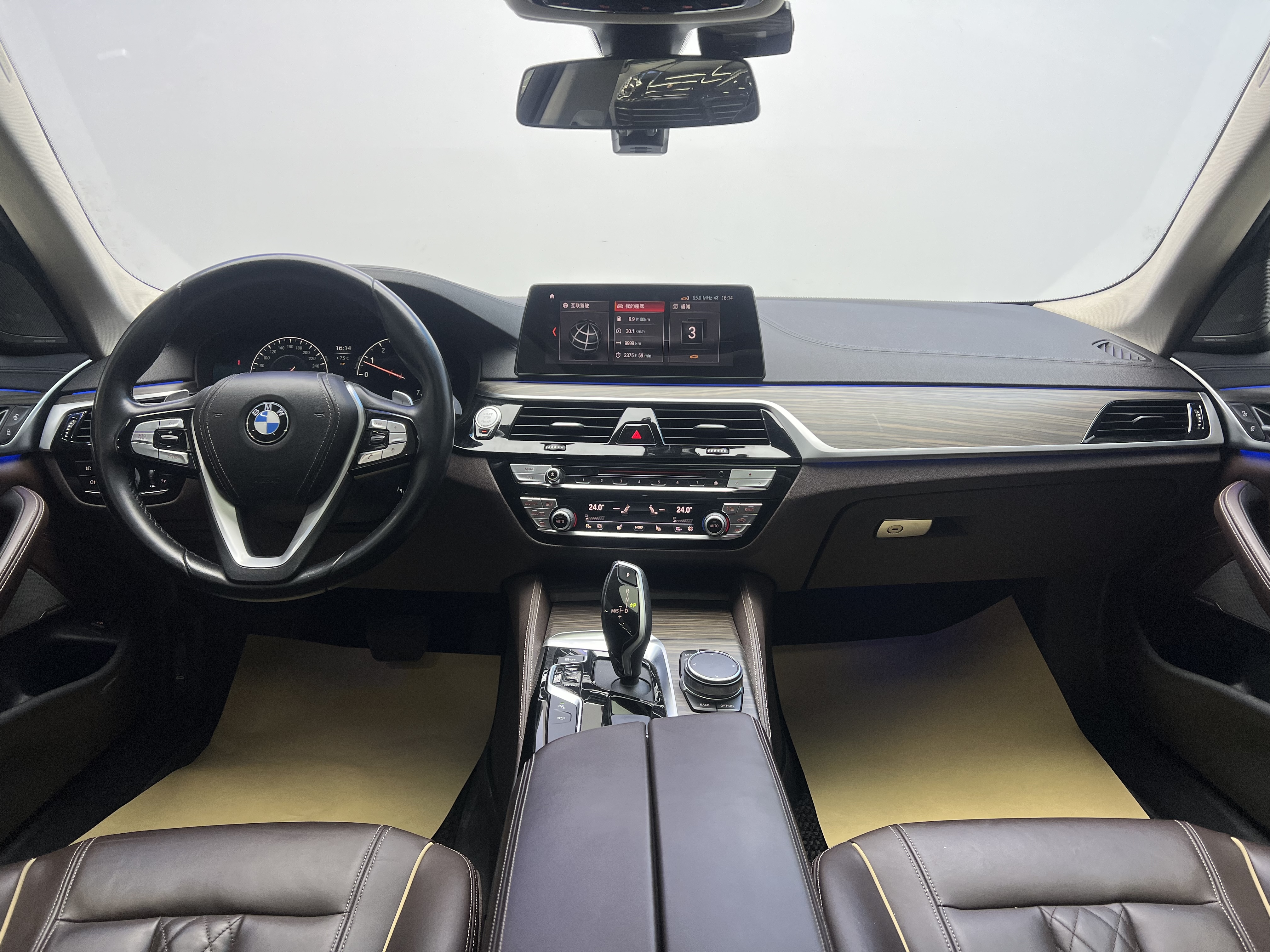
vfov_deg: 53.1
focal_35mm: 26
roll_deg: -0.2
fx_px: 954
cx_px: 635
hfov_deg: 67.3
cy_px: 476
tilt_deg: -12.7
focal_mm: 5.7
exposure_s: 1/100
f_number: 1.5
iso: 80
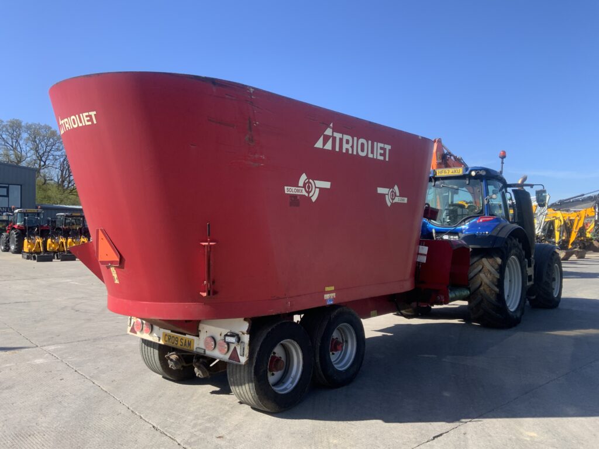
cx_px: 300
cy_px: 224
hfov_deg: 61.7
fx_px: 502
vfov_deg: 48.2
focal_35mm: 29
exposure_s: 1/883
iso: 16
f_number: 1.8
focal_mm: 3
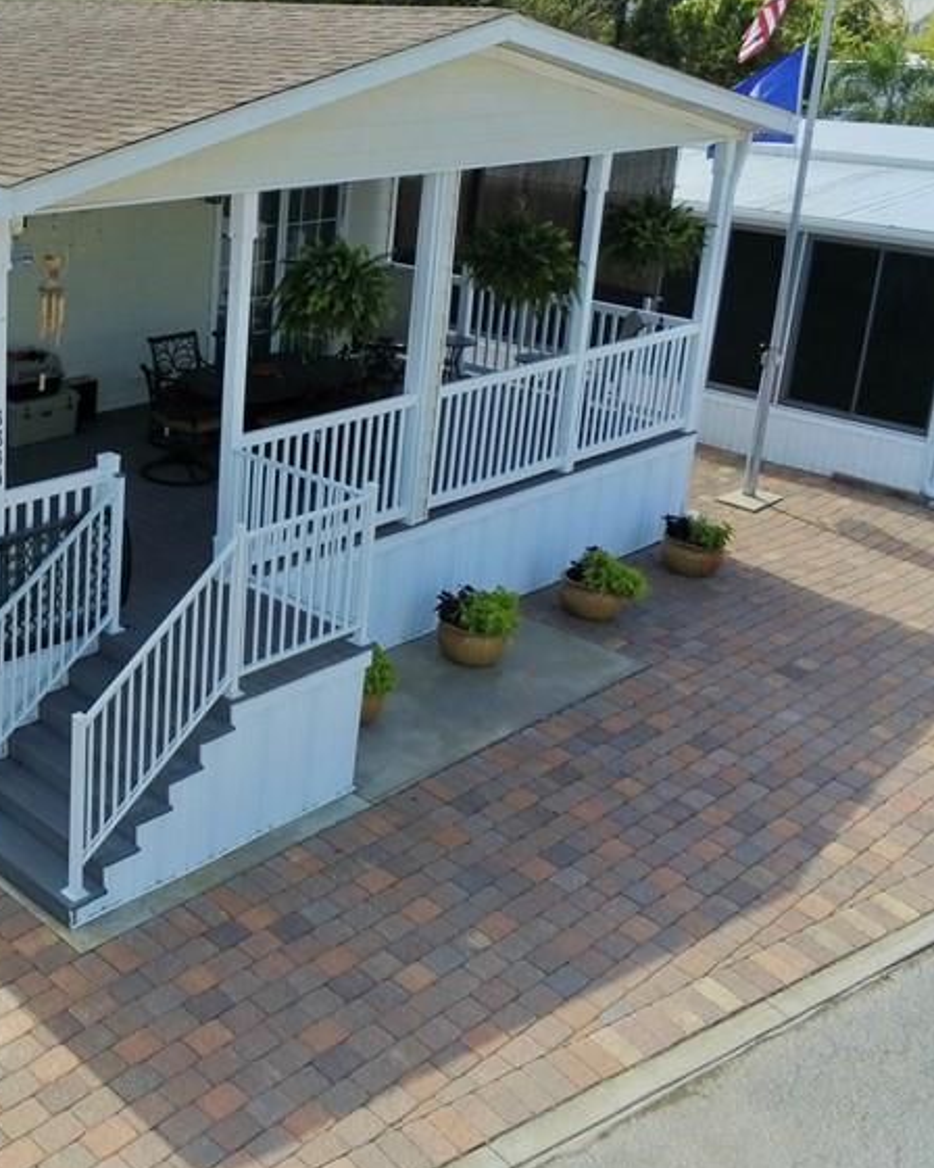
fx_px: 1417
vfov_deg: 44.3
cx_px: 2
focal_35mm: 41
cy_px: 410
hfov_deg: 33.4
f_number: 2.4
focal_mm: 4
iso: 100
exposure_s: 1/914
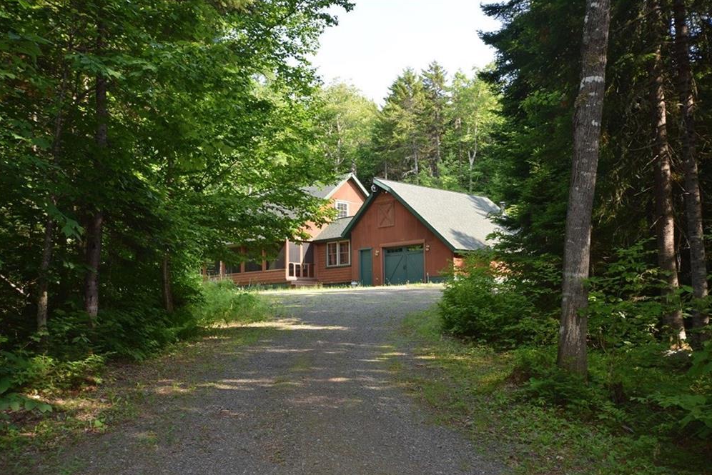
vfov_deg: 36.0
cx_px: 363
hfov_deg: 51.9
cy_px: 242
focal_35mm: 37
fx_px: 732
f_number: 5.6
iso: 250
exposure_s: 1/125
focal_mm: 24
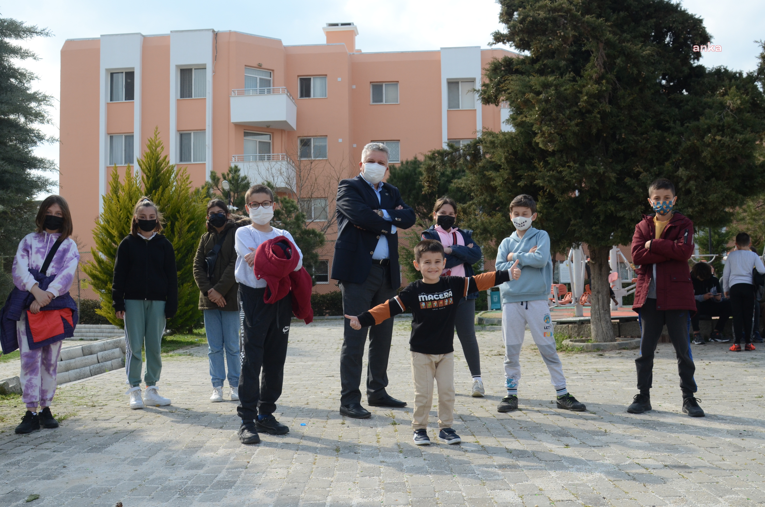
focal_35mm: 36
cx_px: 382
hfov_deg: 53.2
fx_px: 763
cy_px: 254
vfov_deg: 36.7
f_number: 8
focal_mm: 24
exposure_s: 1/400
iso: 400
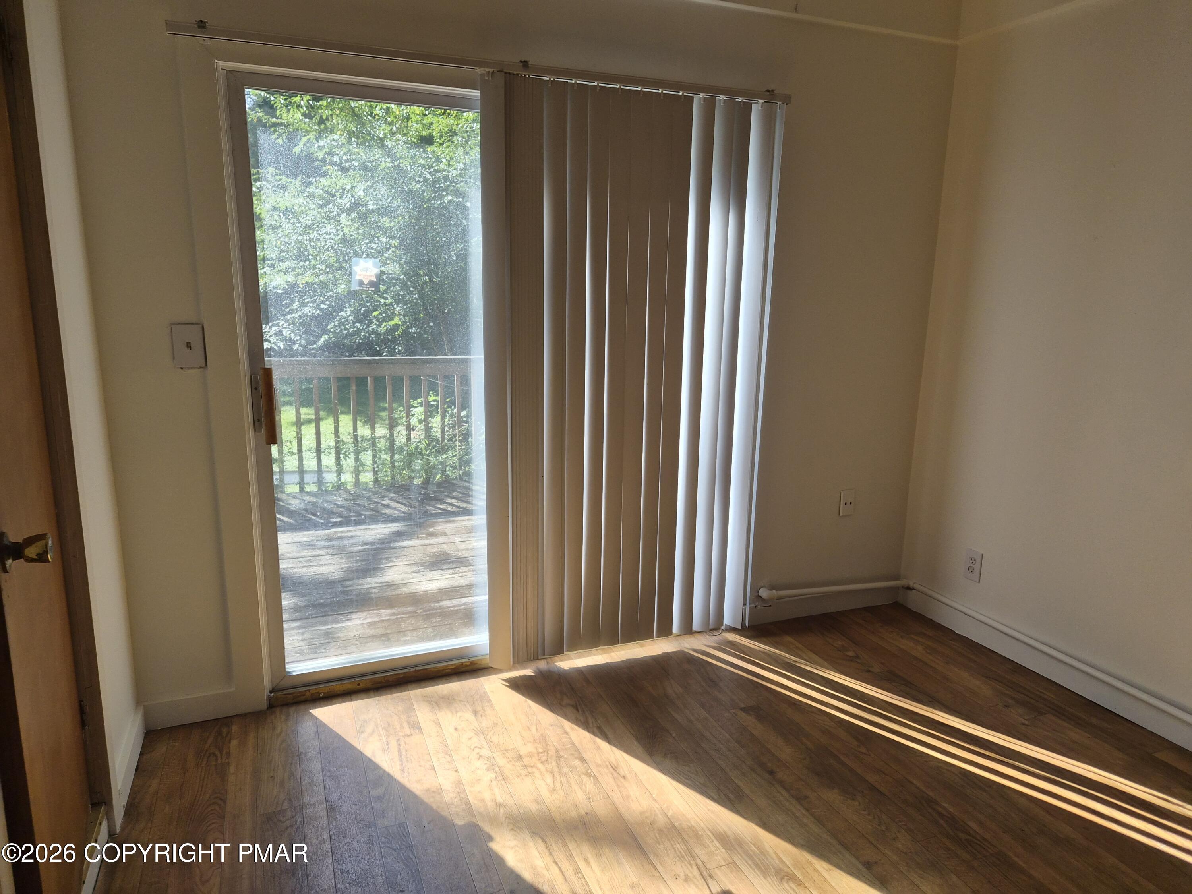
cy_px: 447
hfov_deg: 73.9
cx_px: 596
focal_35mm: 23
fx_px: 792
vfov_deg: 58.9
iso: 80
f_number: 1.8
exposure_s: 1/680
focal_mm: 5.4
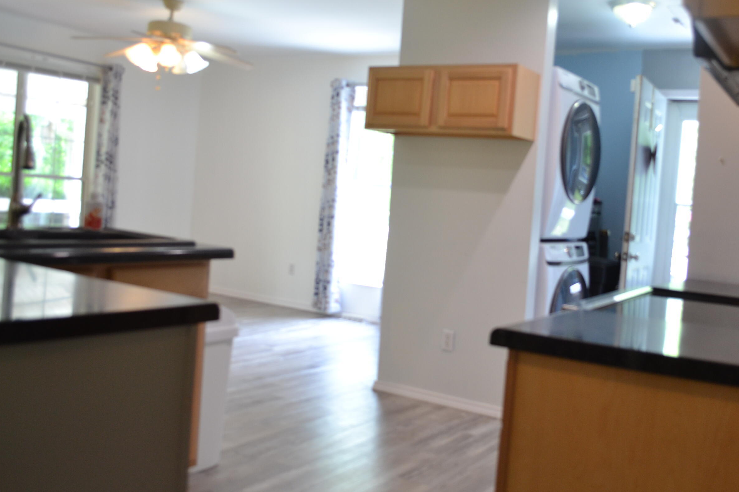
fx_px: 698
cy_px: 220
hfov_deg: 55.2
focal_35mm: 34
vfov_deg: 38.8
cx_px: 456
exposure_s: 1/50
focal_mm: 18
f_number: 3.5
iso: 400
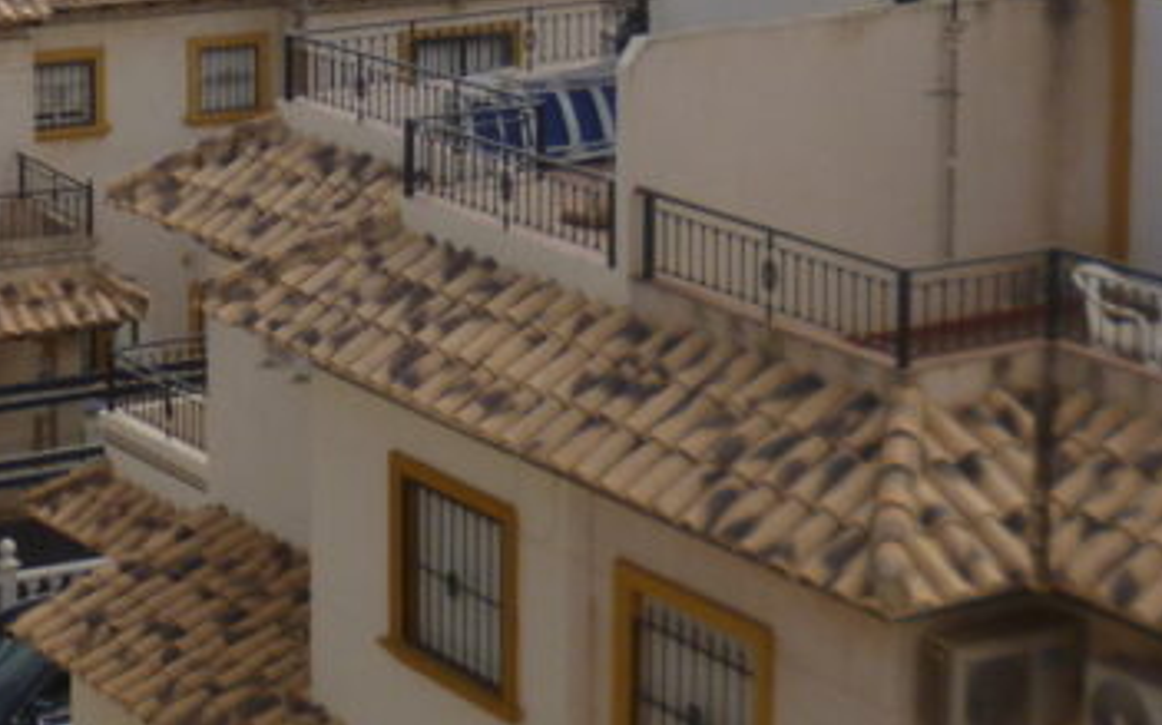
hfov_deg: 20.7
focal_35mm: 99
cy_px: -225
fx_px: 3134
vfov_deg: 12.8
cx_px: 175
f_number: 10
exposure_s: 1/125
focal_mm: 5.7
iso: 100
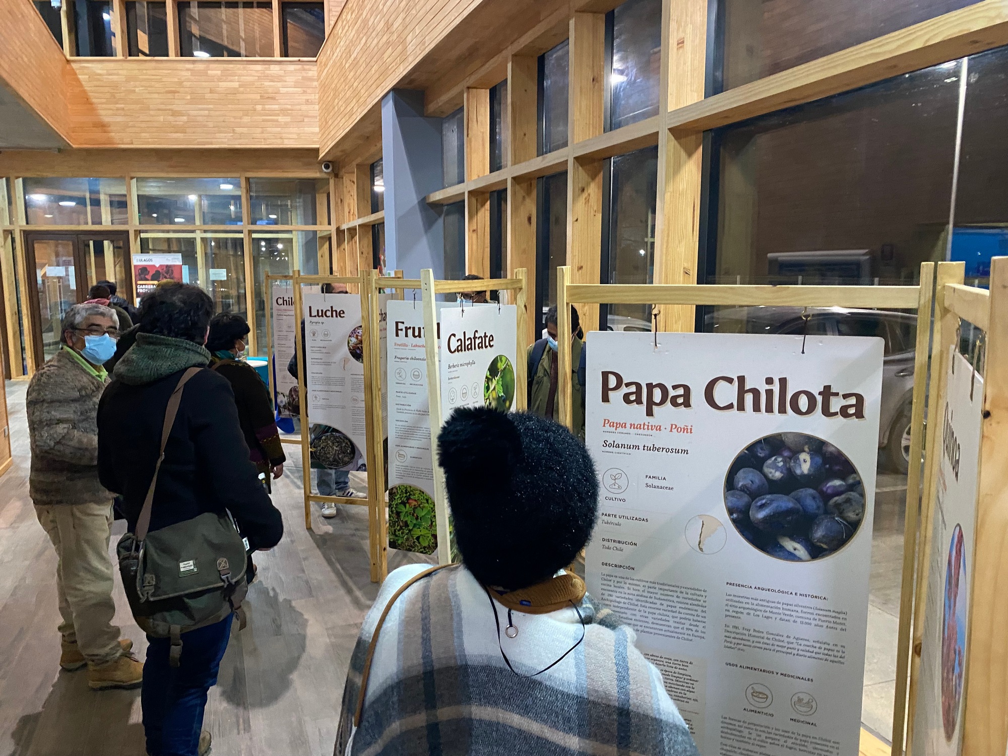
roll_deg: -0.8
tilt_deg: -7.2
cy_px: 378
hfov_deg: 67.3
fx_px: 757
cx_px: 504
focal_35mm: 26
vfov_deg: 53.1
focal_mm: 4.25
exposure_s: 1/33
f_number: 1.8
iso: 400
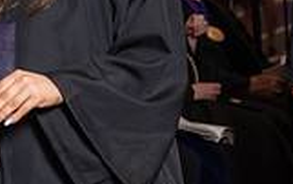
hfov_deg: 7.2
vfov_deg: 4.6
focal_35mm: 286
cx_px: -171
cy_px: -63
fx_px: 2286
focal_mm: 78
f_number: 5
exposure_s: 1/200
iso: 1000
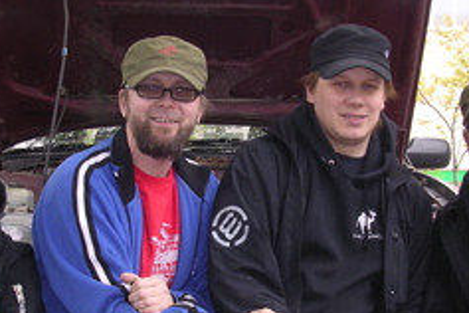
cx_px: 237
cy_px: 168
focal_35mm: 86
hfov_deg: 23.6
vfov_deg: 15.9
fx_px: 1120
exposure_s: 1/30
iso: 100
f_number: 3.1
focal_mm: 7.5
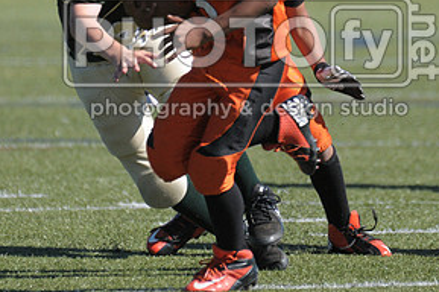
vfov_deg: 1.4
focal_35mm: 992
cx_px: 245
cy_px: 52
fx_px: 12083
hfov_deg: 2.1
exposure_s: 1/4000
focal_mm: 330
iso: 640
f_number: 4
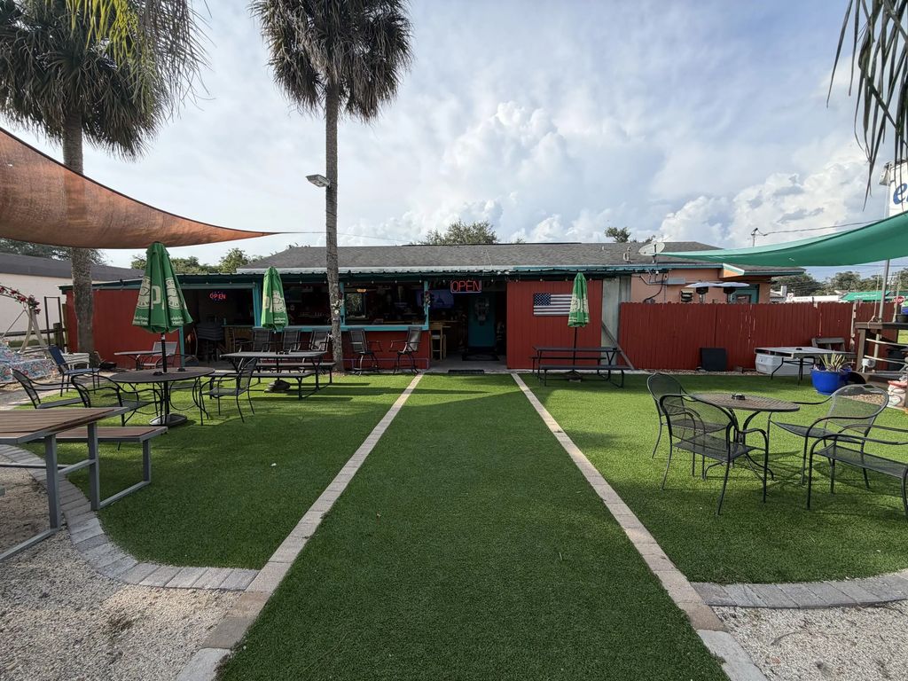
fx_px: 367
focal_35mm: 14
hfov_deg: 102.1
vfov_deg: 85.7
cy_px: 340
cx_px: 454
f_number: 2.2
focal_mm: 2.22
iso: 25
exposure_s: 1/770
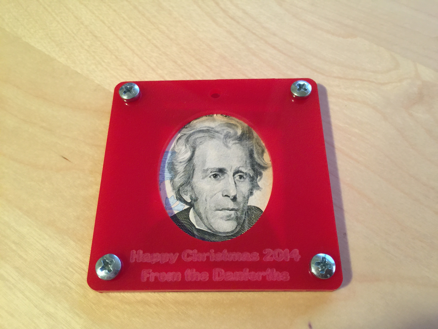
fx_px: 367
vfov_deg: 48.2
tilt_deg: -63.9
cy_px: 164
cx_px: 219
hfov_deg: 61.7
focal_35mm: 29
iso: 64
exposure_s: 1/4
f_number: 2.2
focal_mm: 4.15
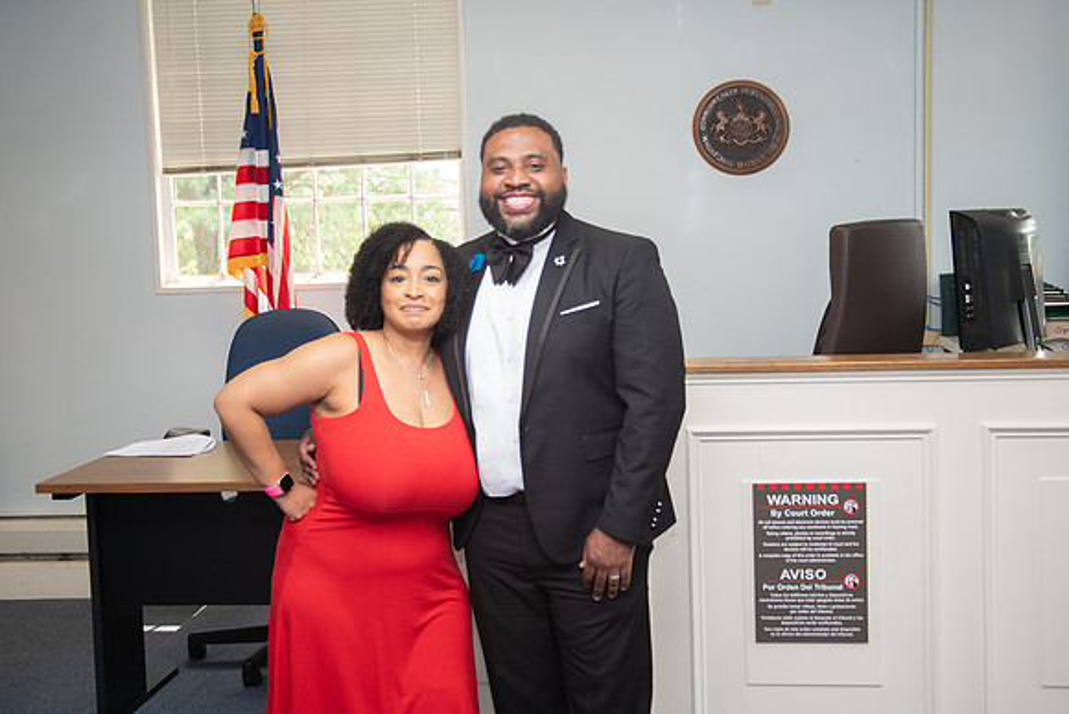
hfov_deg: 38.2
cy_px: 357
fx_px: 1544
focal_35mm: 52
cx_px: 534
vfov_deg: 26.0
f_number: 4.6
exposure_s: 1/160
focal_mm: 50
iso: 1250
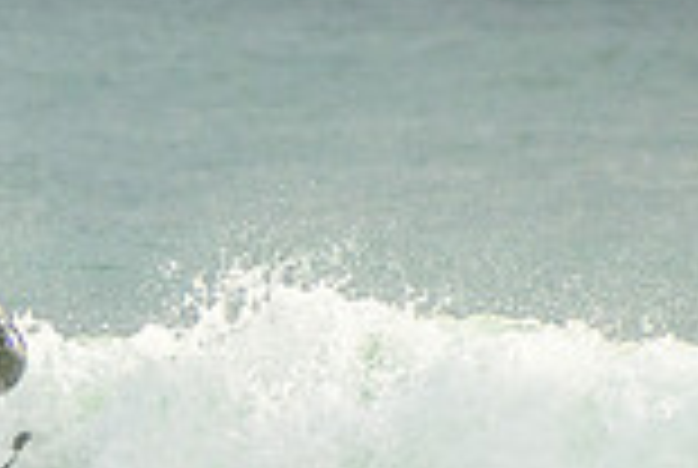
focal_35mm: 2052
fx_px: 39862
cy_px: 480
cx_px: -118
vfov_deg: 0.7
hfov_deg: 1.0
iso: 720
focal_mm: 400
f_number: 5.6
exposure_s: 1/2000
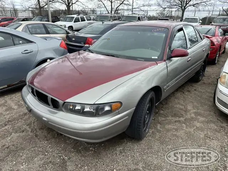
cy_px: 86
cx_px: 114
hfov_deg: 71.6
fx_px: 158
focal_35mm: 24
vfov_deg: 56.8
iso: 80
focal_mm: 6.86
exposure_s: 1/2525
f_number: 1.78
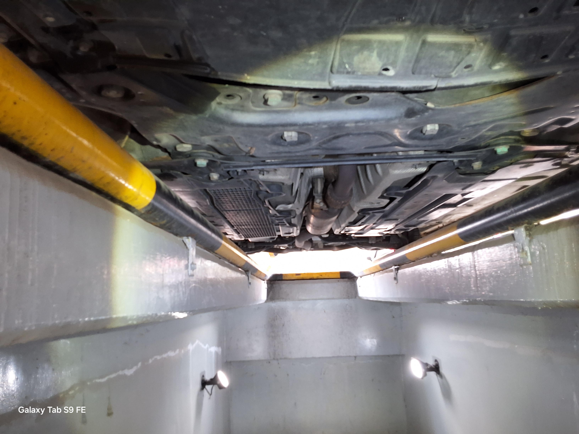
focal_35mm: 28
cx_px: 290
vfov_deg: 49.7
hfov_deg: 63.4
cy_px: 217
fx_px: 468
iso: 100
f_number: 1.9
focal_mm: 2.91
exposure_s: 1/40
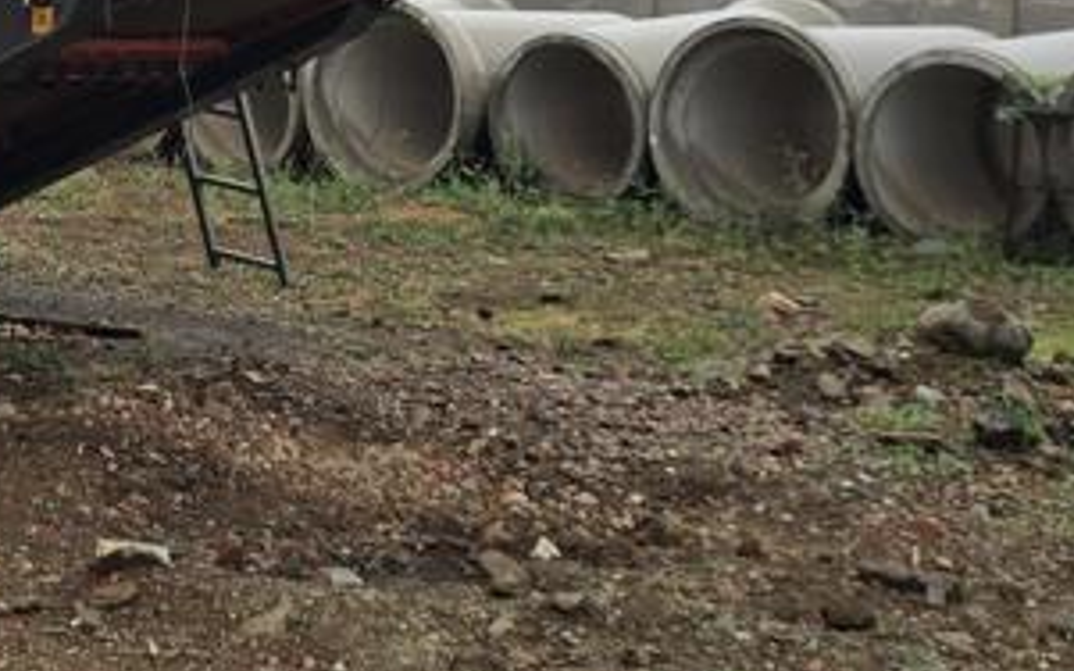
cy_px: -71
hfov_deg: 24.3
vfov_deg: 15.3
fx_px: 2429
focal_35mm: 83
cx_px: 118
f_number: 1.7
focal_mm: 6.3
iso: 12
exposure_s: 1/792
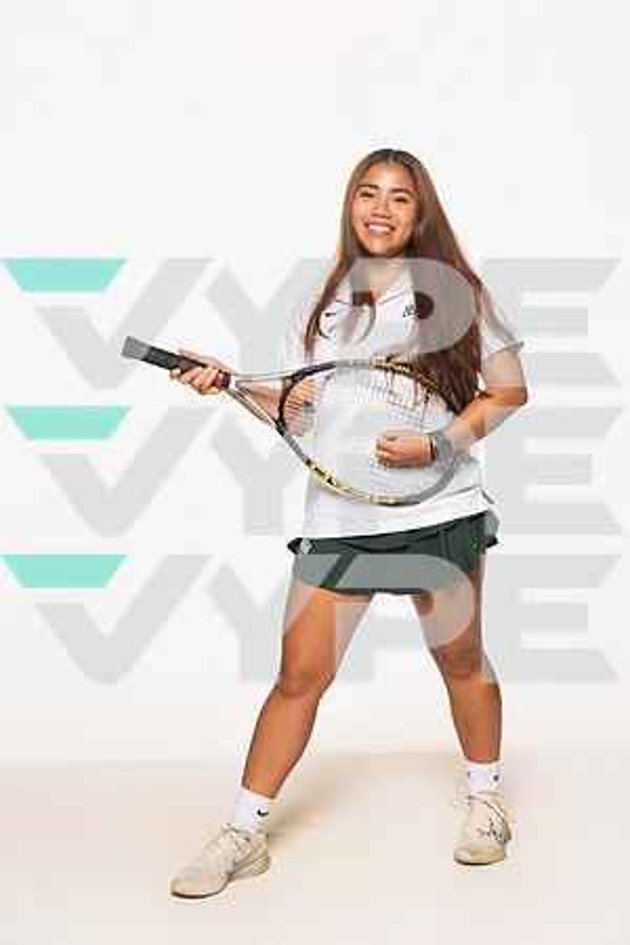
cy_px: 472
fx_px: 1627
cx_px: 315
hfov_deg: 21.9
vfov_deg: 32.4
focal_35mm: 62
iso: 800
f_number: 7.1
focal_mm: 62
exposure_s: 1/320
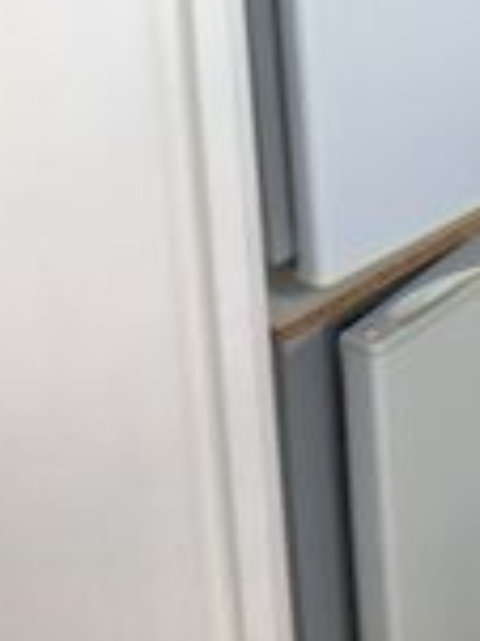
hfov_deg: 17.5
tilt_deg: -13.0
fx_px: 1518
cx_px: 480
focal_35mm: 82
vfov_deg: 21.1
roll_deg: +2.3
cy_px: -248
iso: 25
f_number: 2.2
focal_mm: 4.15
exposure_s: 1/100
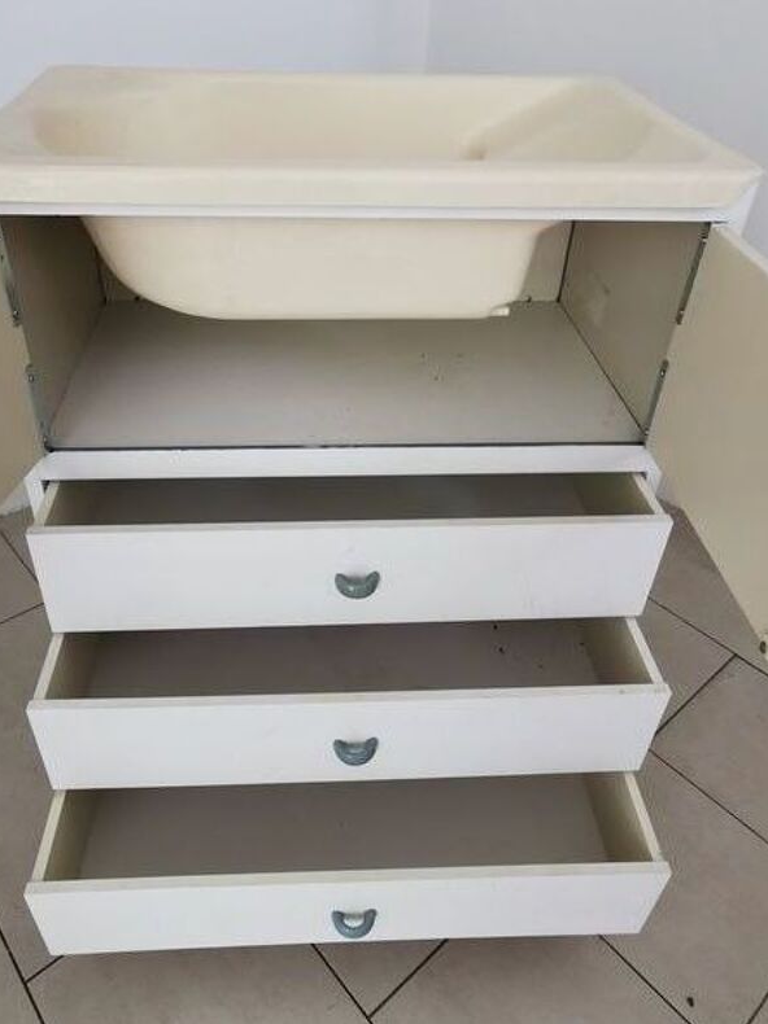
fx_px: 799
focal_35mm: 27
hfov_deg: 51.3
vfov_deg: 65.2
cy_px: 470
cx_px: 350
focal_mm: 2.35
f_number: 2.2
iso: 160
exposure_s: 1/33.3
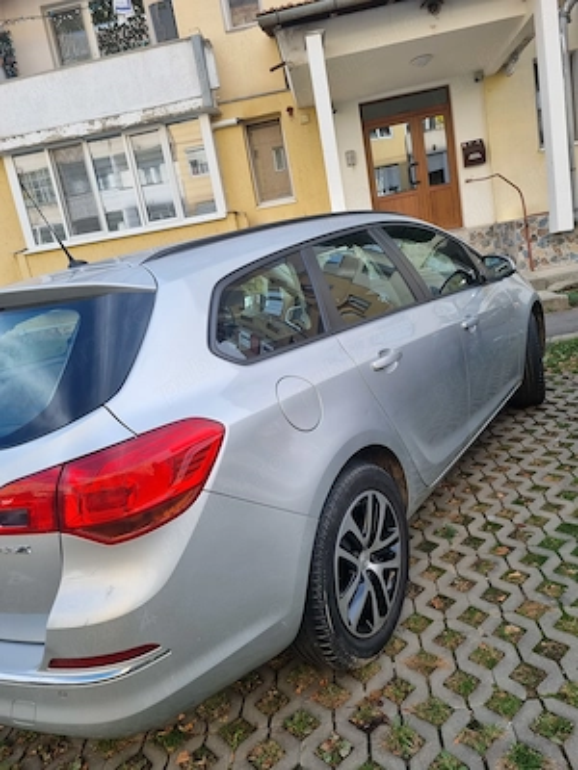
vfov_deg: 67.3
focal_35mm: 26
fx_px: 579
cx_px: 289
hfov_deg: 53.1
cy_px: 385
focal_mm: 5.4
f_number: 1.8
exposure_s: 1/726
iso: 50
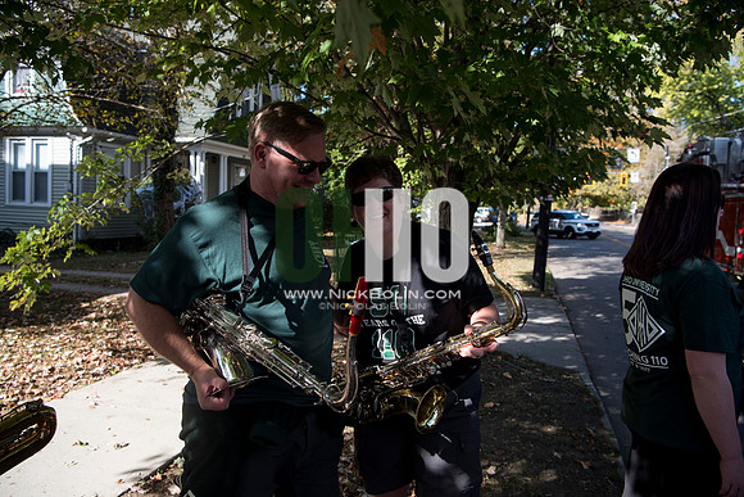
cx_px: 372
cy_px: 248
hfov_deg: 63.6
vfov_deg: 45.0
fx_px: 599
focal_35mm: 29
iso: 250
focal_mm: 29
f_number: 4.5
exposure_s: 1/640
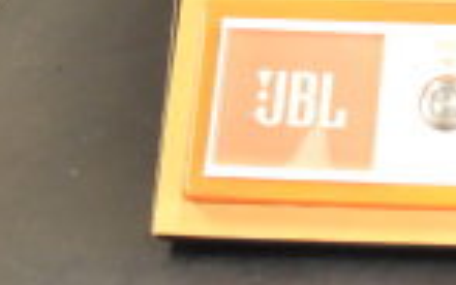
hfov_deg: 14.1
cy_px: -299
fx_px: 1579
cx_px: 884
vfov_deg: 9.6
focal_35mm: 127
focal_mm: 20
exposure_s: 1/30
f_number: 3.5
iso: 2800
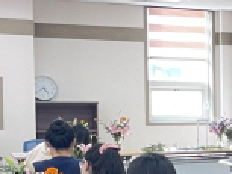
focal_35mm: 121
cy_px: 157
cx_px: 434
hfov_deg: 14.2
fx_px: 812
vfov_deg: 12.2
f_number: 1.6
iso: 100
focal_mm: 4.2
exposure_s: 1/60
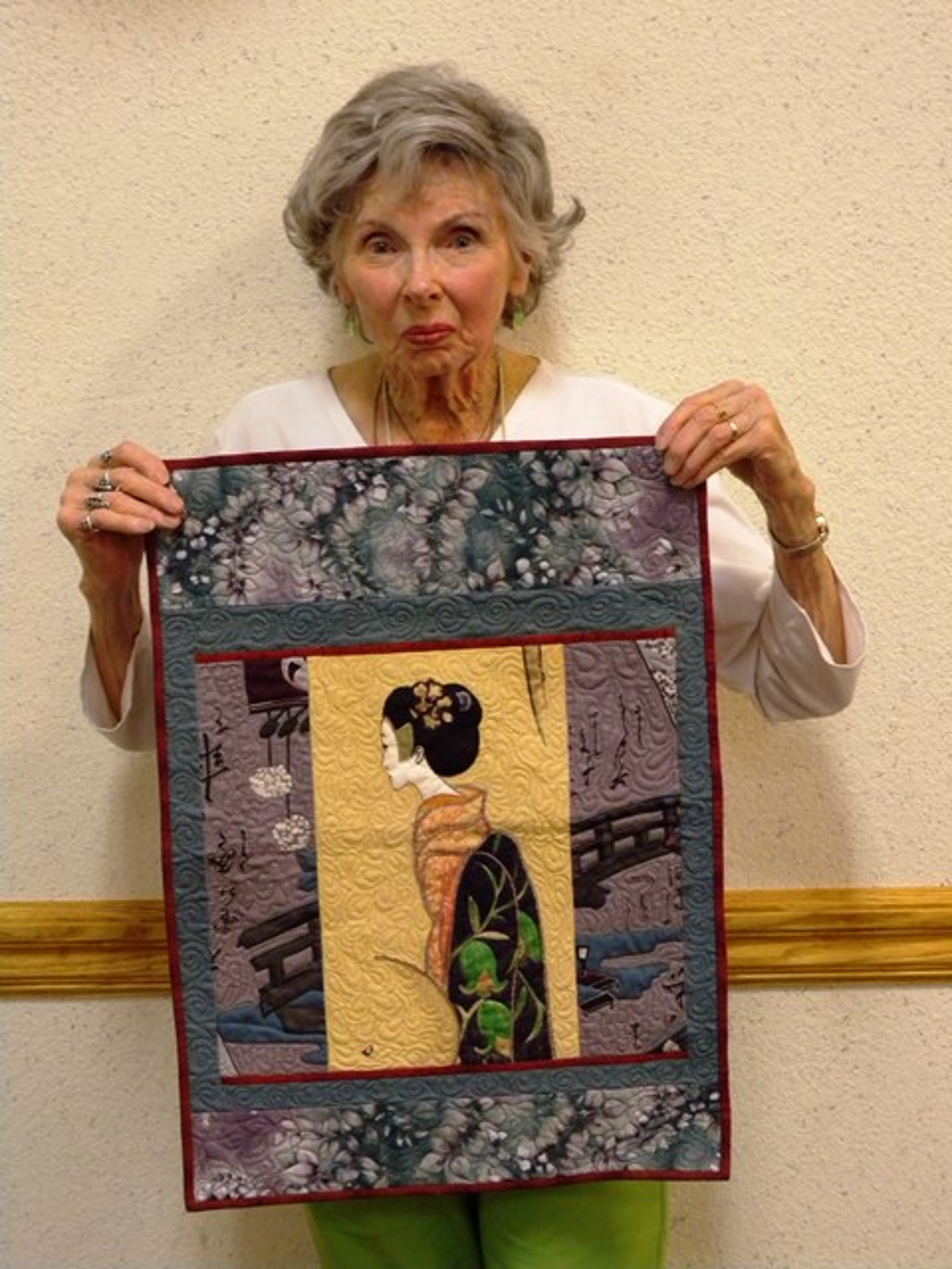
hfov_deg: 21.0
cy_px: 634
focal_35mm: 70
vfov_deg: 27.8
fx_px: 2567
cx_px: 476
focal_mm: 15
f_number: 4.4
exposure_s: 1/14
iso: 400
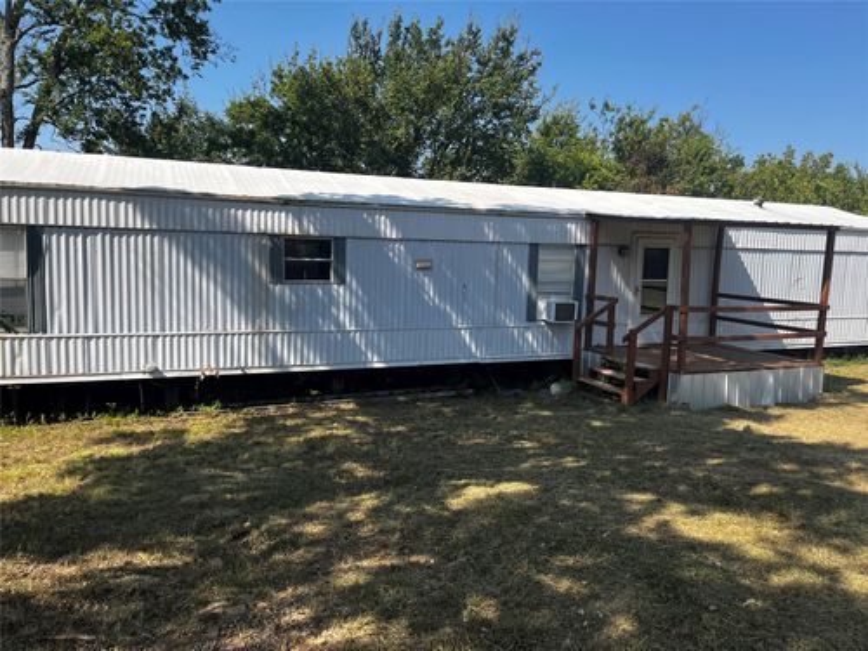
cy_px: 326
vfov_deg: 53.1
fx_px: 652
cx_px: 434
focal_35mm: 26
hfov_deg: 67.3
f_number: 1.6
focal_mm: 5.1
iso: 50
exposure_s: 1/2137
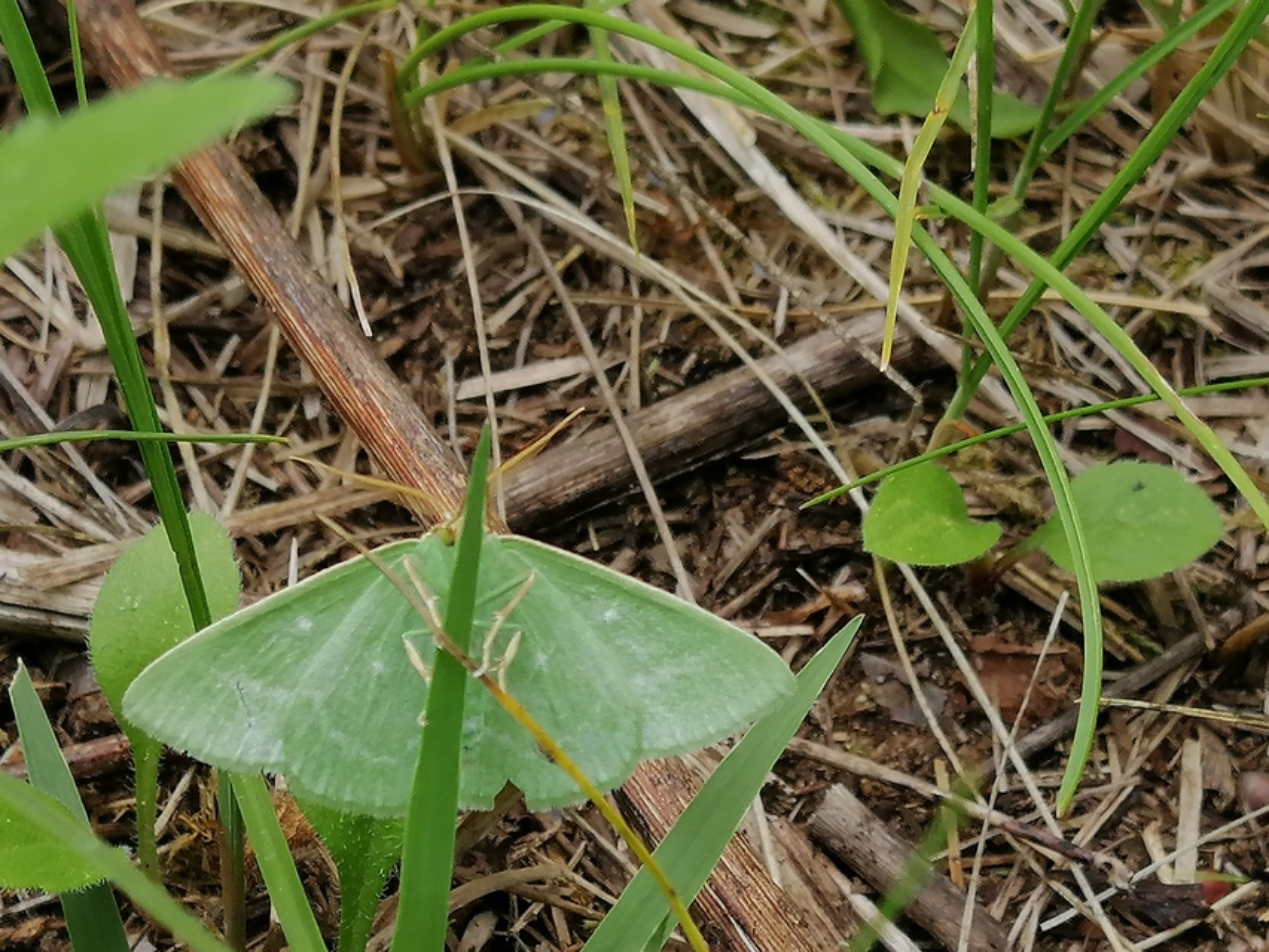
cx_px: 634
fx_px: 3850
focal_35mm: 105
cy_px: 476
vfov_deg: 14.1
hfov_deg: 18.7
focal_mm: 3.95
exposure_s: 1/350
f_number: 1.8
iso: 50
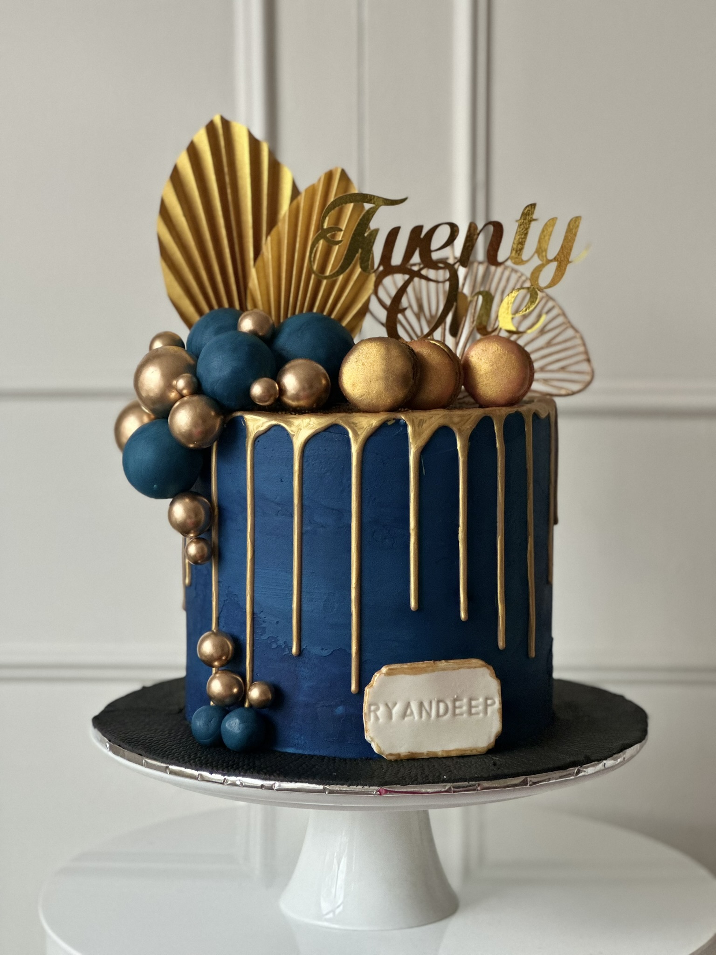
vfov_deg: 25.3
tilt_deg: -5.3
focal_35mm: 77
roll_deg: +0.3
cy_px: 478
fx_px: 2124
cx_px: 358
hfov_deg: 19.1
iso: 400
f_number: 2.8
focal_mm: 9
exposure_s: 1/27
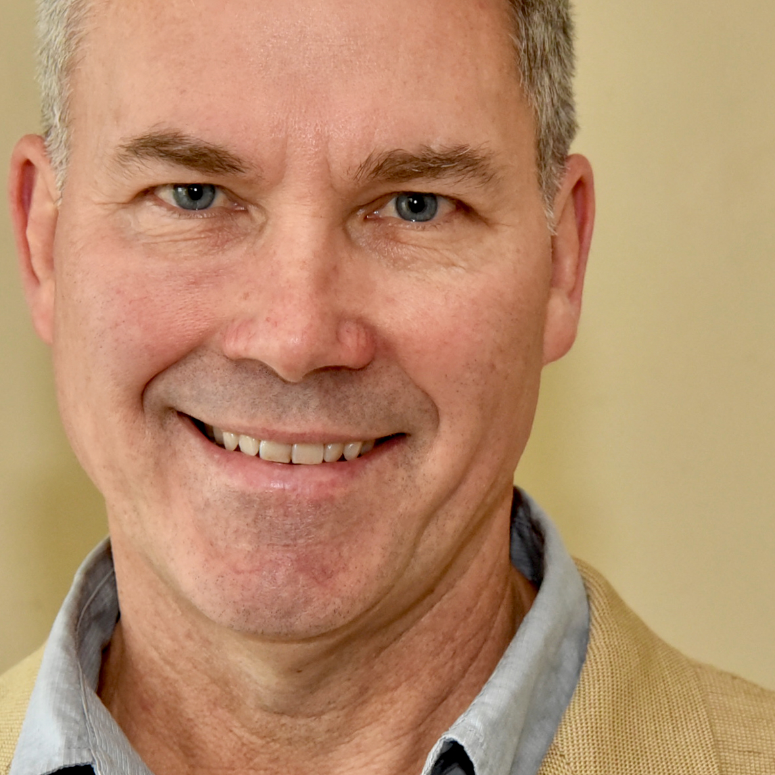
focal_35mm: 222
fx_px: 5623
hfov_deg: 7.9
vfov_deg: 7.9
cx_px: 389
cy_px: 411
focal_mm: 105
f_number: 10
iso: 4000
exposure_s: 1/125
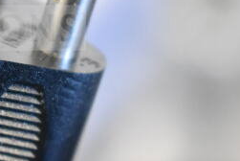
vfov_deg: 6.8
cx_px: -22
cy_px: -25
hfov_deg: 10.1
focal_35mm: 200
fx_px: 1336
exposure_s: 1/100
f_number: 5.6
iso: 5000
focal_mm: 55
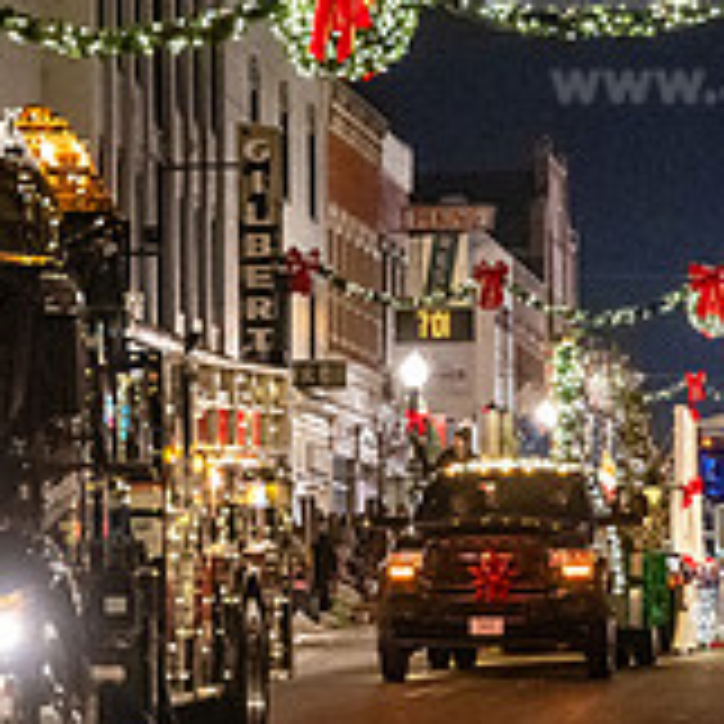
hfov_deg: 7.8
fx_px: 5277
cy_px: 178
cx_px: 346
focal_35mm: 223
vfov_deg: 7.8
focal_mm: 73
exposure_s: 1/250
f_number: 2.8
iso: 6400
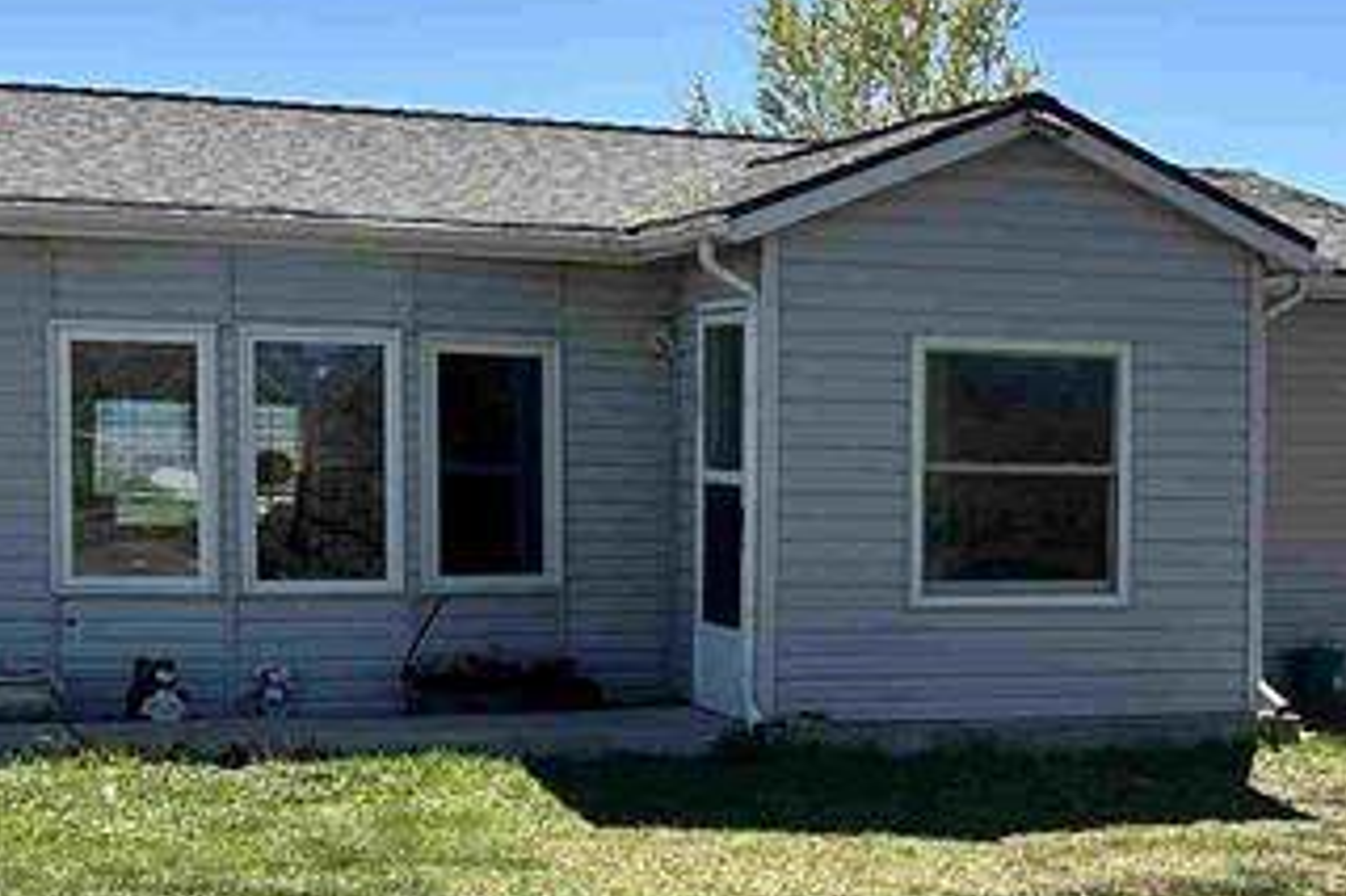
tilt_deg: -3.4
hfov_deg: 24.4
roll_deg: -0.6
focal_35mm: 80
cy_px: 610
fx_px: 2989
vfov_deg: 17.0
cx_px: 1296
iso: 80
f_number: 1.78
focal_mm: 6.86
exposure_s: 1/4184
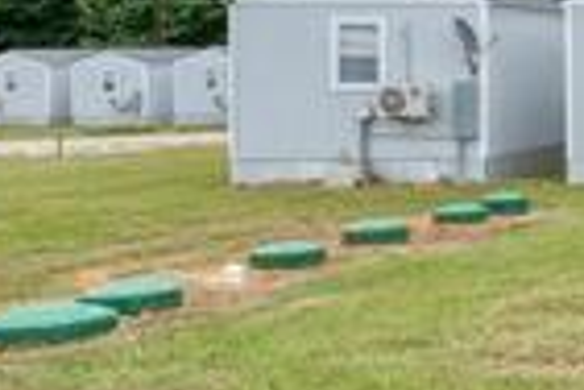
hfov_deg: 20.4
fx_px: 1103
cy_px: 64
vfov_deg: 19.8
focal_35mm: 68
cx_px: 1069
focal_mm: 15
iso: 200
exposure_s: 1/250
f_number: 7.1
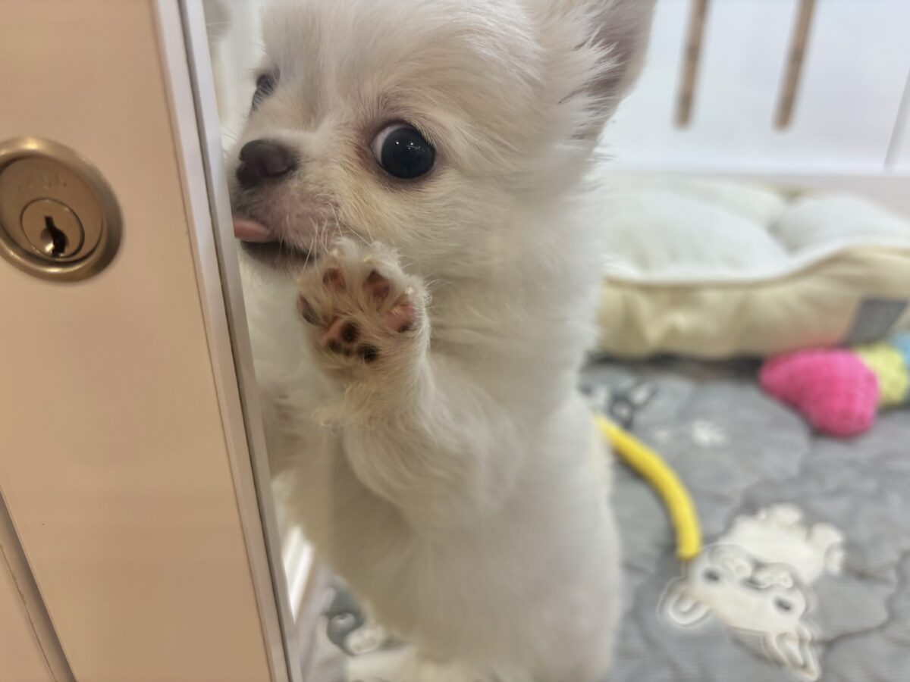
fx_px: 683
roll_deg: -2.6
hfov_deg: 67.3
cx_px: 455
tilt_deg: -28.7
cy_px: 341
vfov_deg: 53.1
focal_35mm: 26
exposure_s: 1/100
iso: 64
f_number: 1.6
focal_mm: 5.96
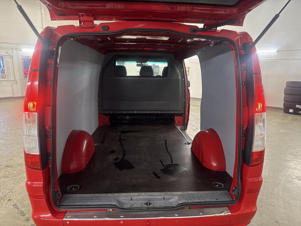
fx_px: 209
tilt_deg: -11.7
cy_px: 113
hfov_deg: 71.6
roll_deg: -0.7
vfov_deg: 56.8
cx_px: 150
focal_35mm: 24
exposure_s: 1/50
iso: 250
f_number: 1.78
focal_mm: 6.76
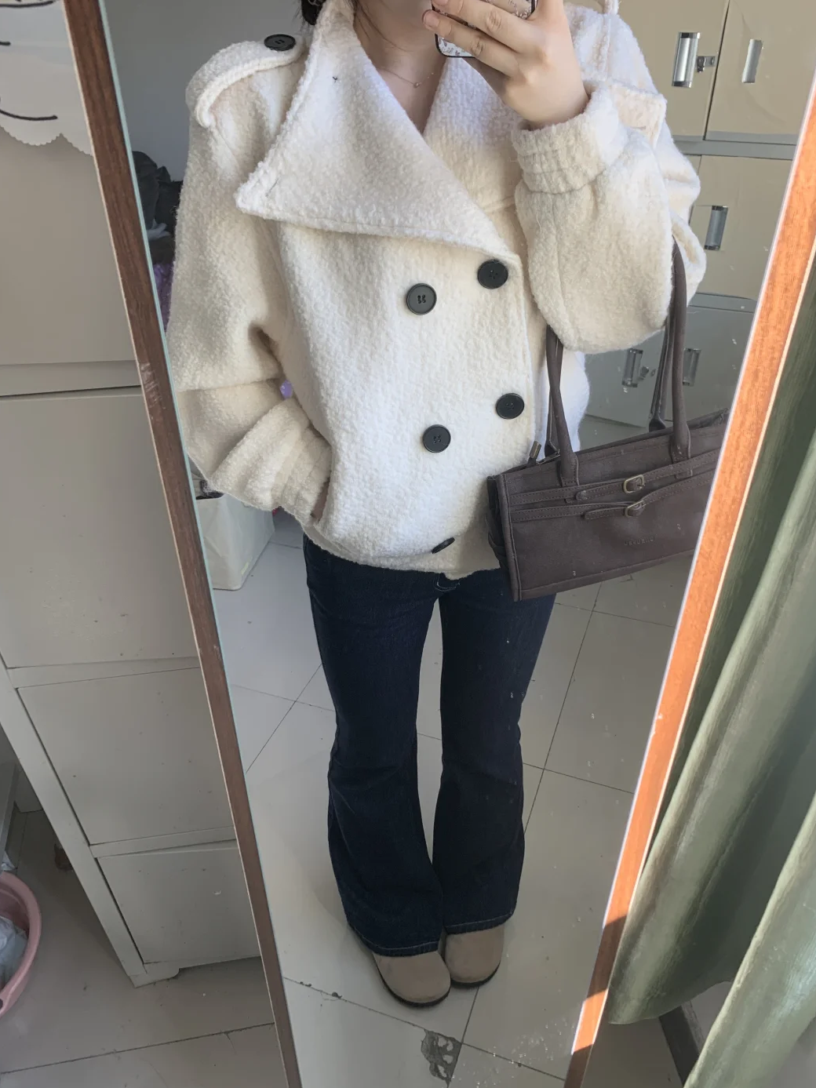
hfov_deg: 51.3
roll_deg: -0.5
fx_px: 849
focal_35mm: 27
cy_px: 552
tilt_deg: -41.6
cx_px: 420
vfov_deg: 65.3
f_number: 1.8
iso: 40
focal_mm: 4.25
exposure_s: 1/122
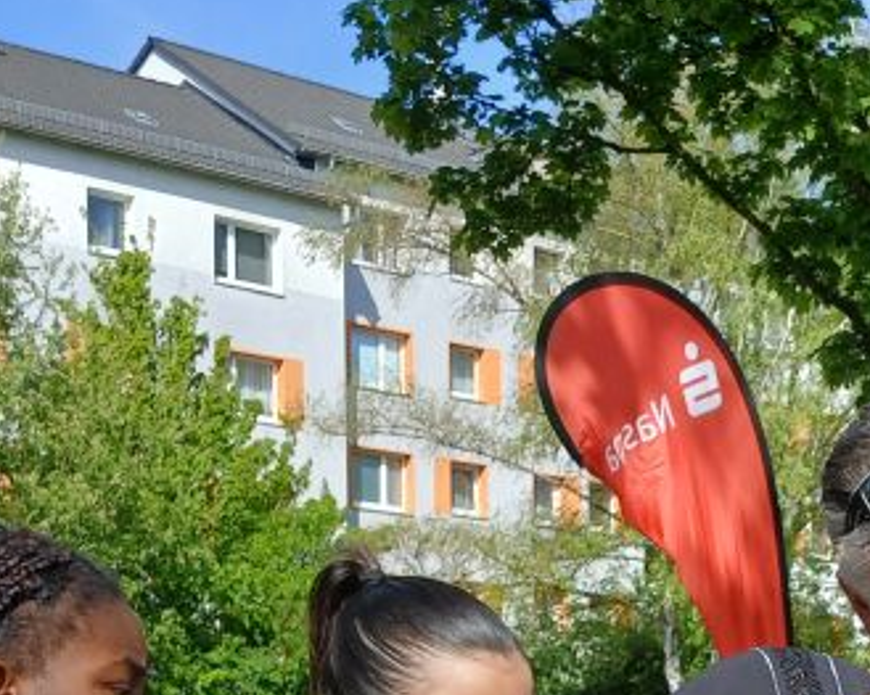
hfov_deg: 21.3
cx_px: 775
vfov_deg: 16.2
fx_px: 2265
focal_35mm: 88
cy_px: 984
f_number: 1.8
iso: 20
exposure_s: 1/445
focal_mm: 3.98
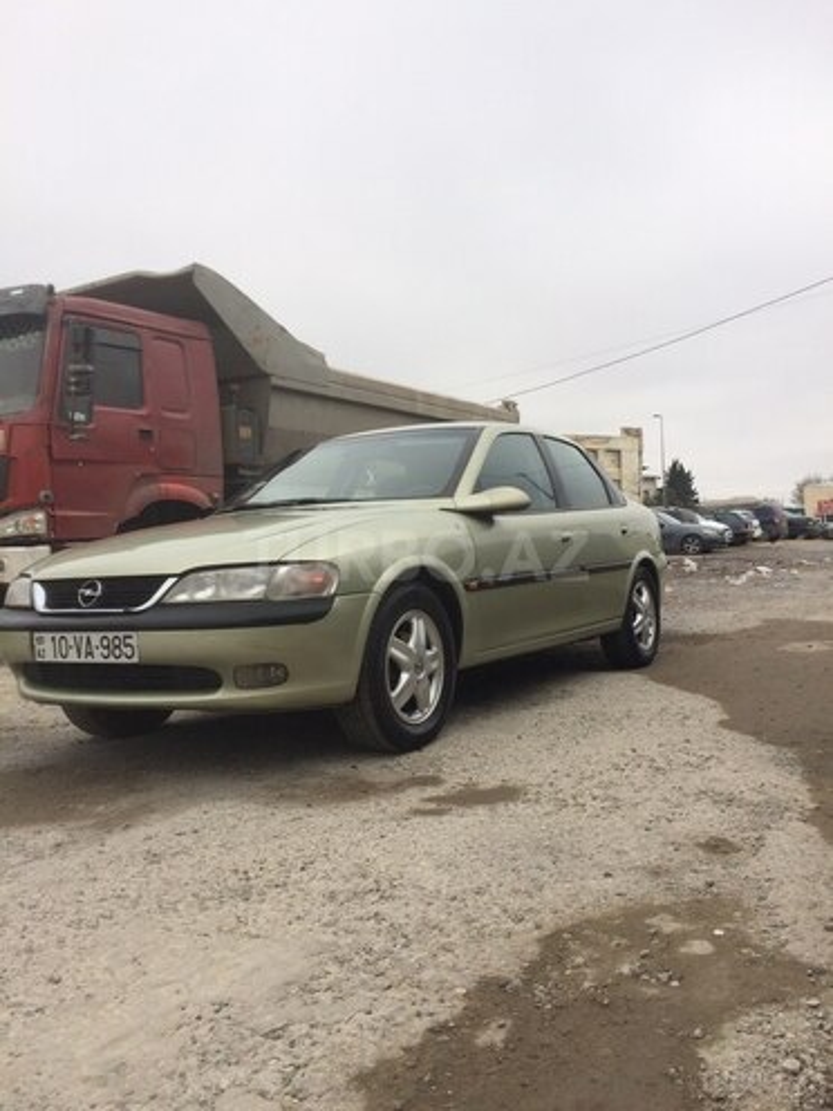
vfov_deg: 61.7
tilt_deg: -3.5
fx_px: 930
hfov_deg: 48.2
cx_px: 416
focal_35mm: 29
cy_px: 556
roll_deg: +4.8
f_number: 2.2
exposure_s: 1/1172
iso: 32
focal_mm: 4.15
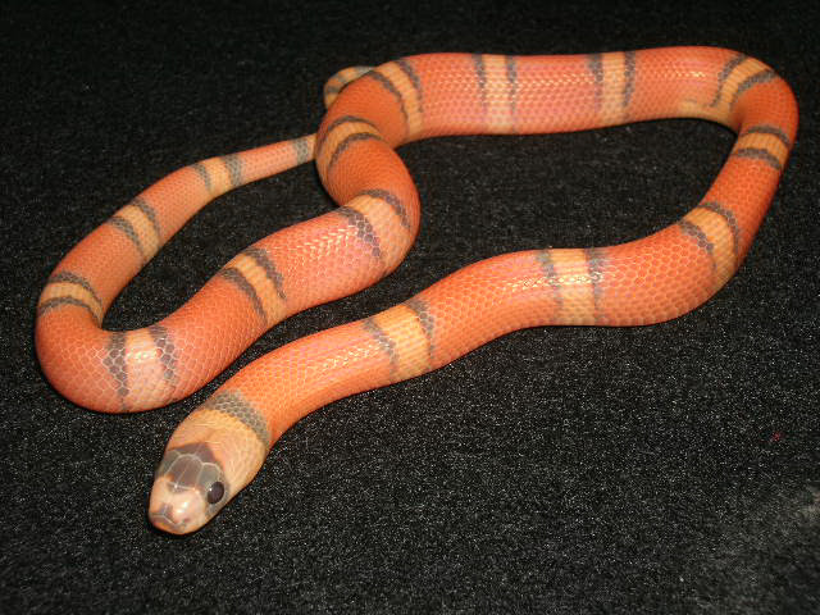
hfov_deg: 38.2
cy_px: 308
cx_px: 410
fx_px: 1184
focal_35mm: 50
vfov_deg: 29.1
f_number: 5.6
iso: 50
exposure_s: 1/60.1
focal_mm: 8.4
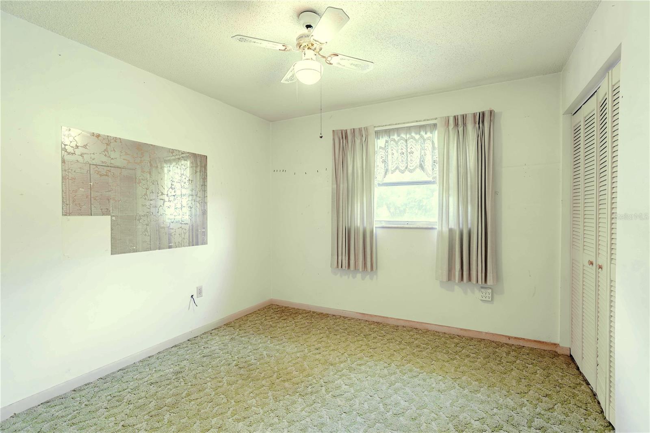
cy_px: 216
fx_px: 289
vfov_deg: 73.7
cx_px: 325
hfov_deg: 96.7
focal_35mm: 16
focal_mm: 16
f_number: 3.2
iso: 100
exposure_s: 1/200
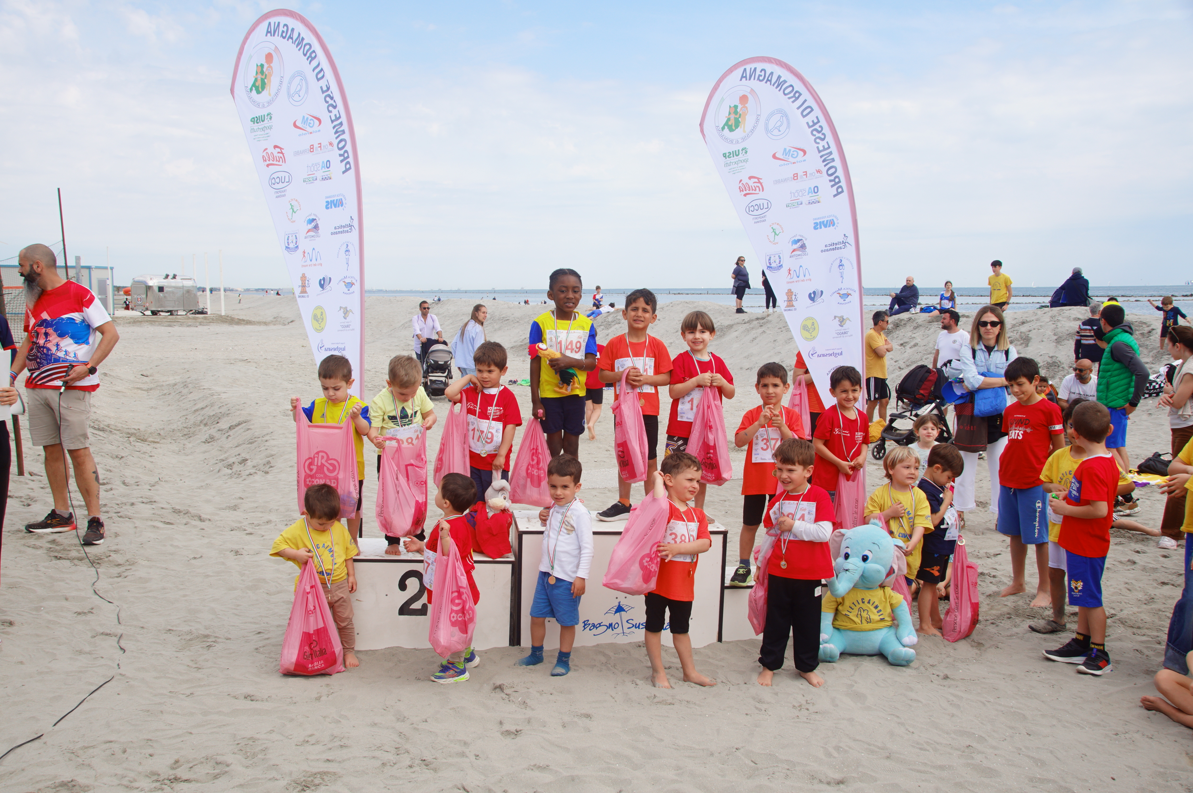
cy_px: 396
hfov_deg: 57.3
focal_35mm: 33
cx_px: 596
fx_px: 1093
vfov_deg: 39.9
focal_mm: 22
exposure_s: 1/125
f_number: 9
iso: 100
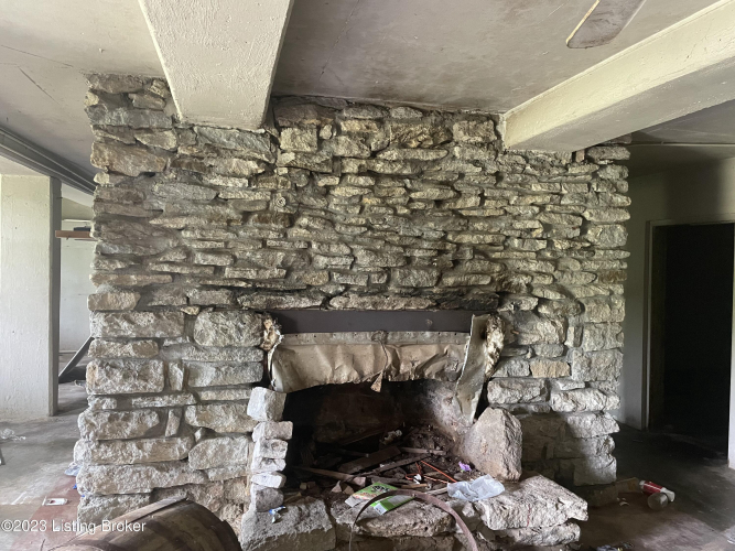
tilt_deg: +0.4
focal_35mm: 26
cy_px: 276
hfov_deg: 67.3
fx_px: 552
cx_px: 368
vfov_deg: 53.0
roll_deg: -0.7
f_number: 1.6
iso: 500
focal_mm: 4.2
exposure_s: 1/60
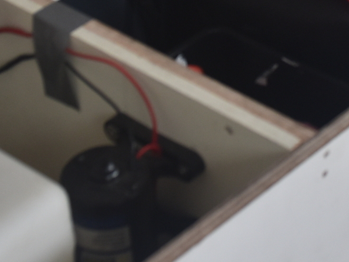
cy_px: -94
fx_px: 988
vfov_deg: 14.4
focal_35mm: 98
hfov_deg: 19.8
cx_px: 282
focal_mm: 18
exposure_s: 1/125
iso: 400
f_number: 5.6
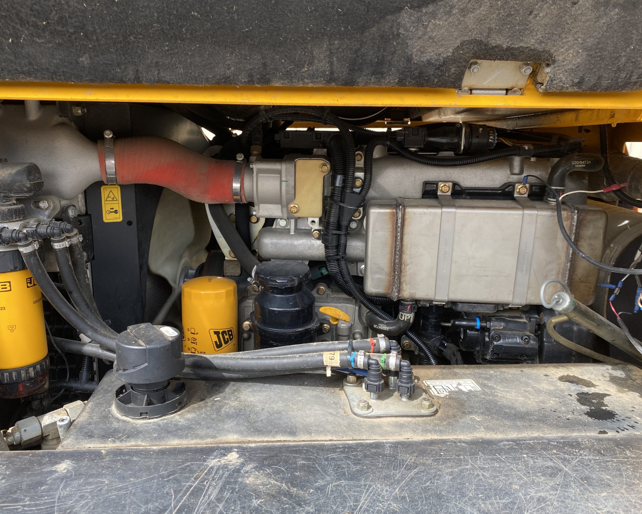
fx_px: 532
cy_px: 258
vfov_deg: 51.5
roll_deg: +0.1
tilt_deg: -10.9
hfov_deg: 62.1
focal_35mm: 28
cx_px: 295
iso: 32
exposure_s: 1/380
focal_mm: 4.25
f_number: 1.8
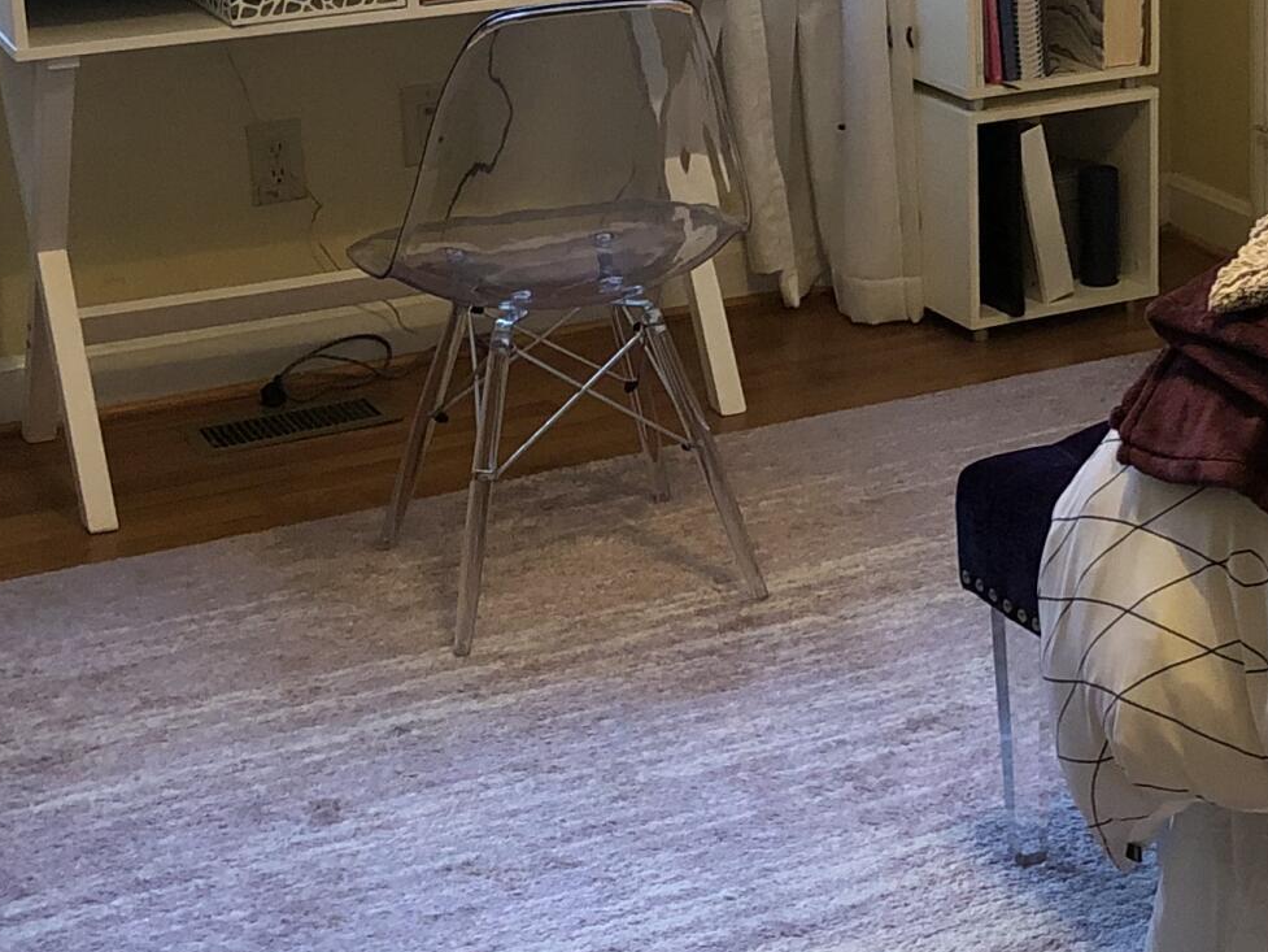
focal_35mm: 86
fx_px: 3151
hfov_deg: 22.0
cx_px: 1241
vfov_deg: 17.1
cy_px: 209
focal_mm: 3.99
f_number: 1.8
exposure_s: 1/15
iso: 80
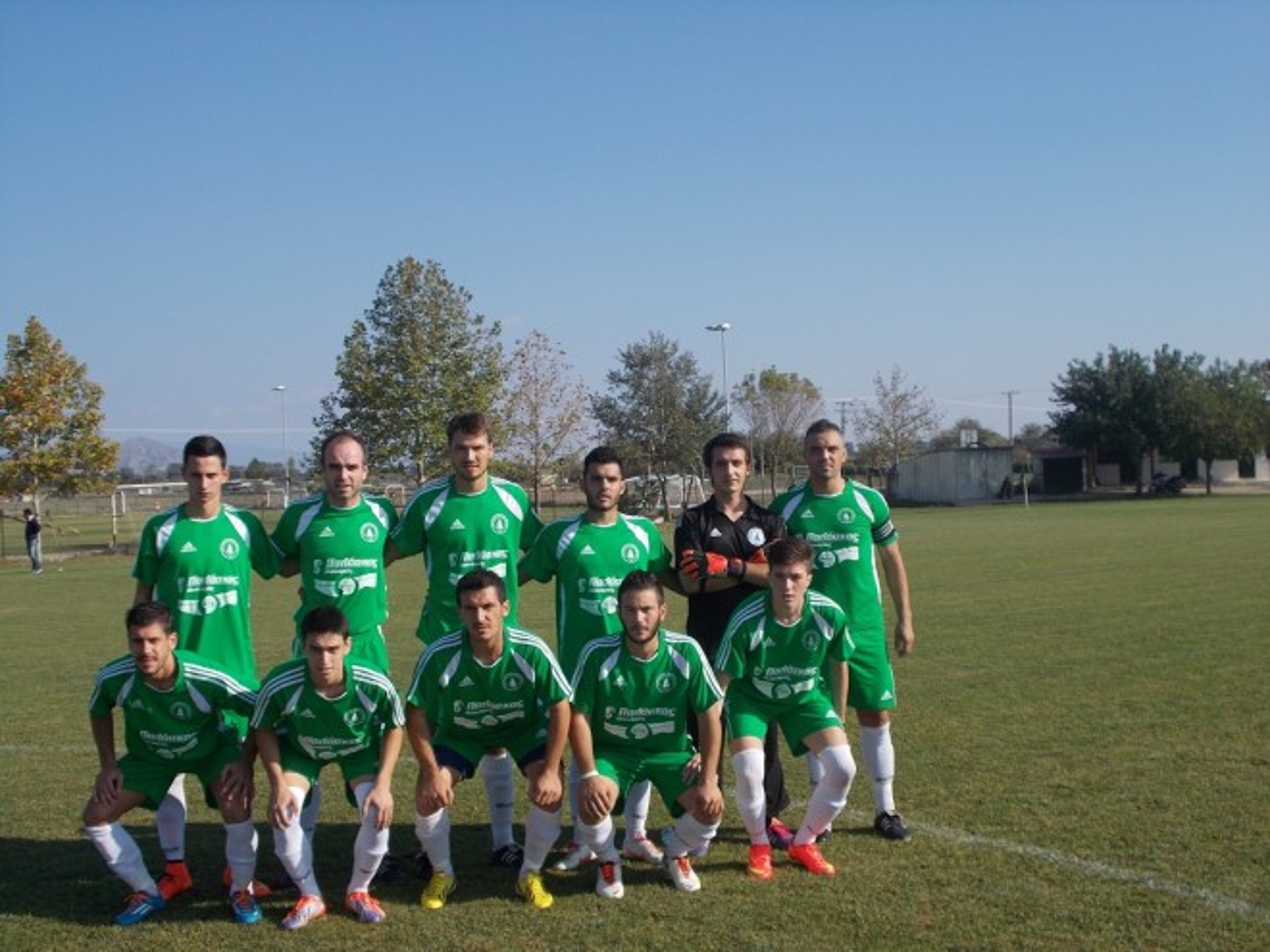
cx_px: 635
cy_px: 476
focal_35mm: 44
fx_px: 1614
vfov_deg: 32.9
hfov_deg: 42.9
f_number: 10.6
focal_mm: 7.9
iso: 80
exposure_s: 1/100
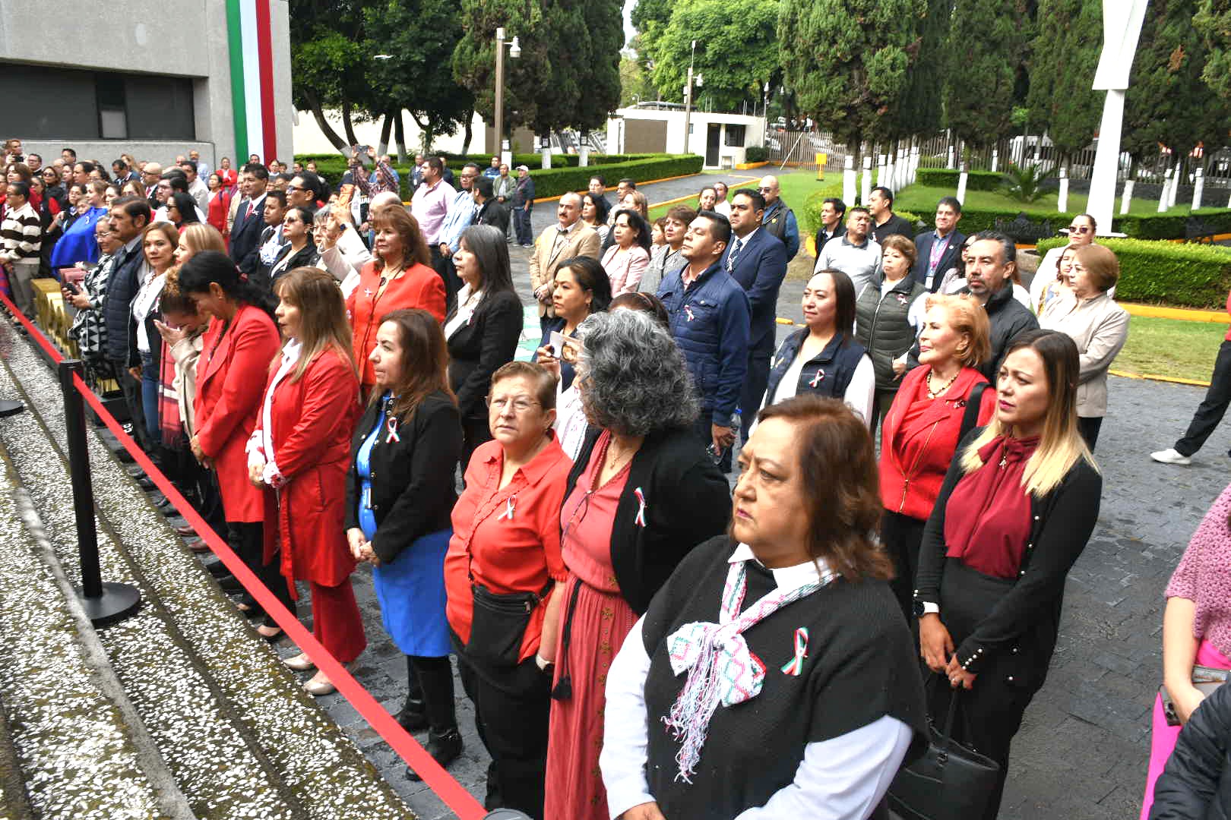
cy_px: 410
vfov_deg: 47.9
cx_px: 616
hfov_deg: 67.4
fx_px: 923
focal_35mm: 27
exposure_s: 1/125
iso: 250
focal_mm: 18
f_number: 9
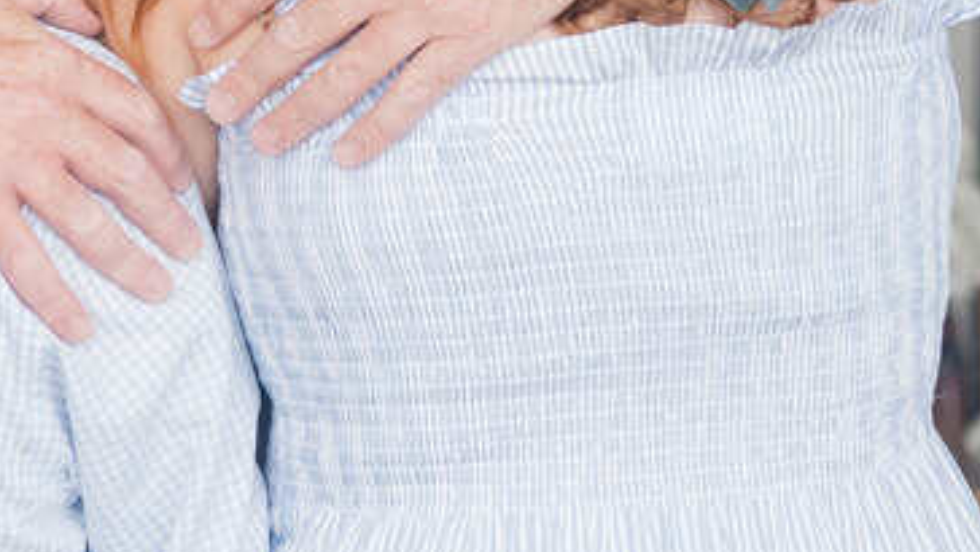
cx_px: 16
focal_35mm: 184
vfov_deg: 6.6
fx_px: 4783
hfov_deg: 11.6
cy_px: -48
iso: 1000
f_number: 2.8
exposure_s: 1/1250
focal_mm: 50
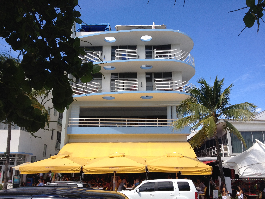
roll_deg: +0.9
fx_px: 268
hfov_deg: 52.6
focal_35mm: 35
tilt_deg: +13.5
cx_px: 132
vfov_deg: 40.7
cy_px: 100
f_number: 2.4
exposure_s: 1/1022
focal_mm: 4.28
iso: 50
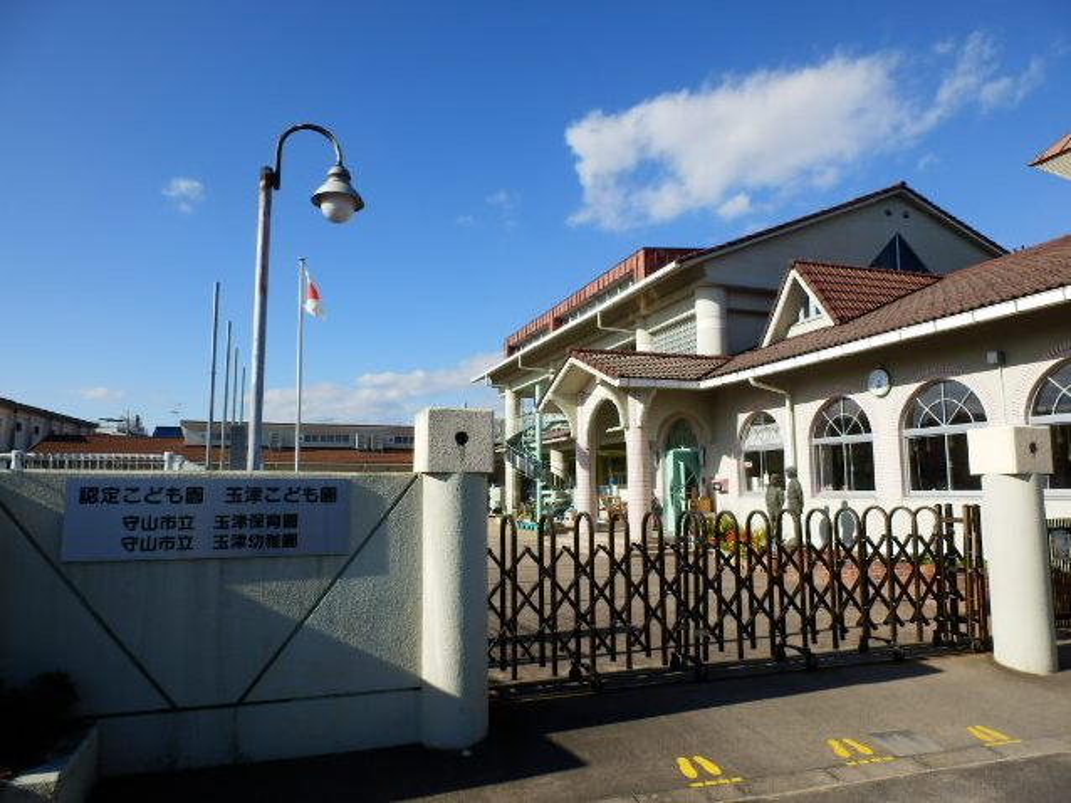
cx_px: 536
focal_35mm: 24
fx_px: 742
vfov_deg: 56.8
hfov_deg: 71.6
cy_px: 402
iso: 80
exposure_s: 1/200
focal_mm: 4.2
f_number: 7.9
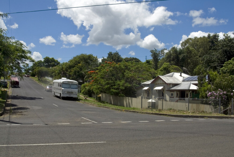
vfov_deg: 37.0
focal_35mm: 36
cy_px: 78
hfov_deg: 53.1
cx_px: 117
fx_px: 234
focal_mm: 24
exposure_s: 1/60
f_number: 22
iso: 100
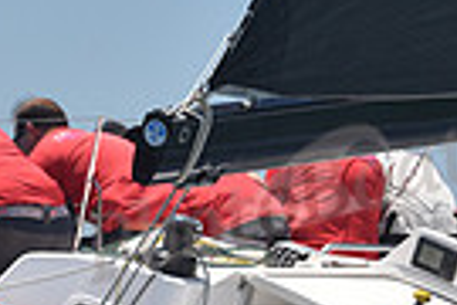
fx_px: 7388
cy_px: 419
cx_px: -88
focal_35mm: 582
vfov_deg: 2.4
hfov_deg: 3.5
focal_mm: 135
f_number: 6.3
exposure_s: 1/800
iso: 320
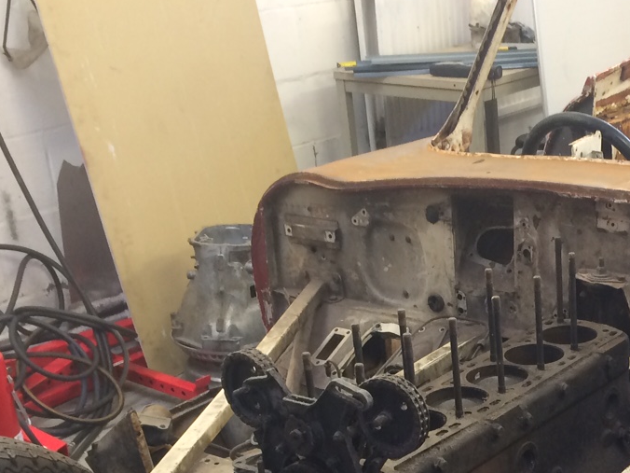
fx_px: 1274
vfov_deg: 19.9
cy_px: 551
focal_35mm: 70
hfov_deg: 27.0
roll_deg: +2.3
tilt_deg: -30.9
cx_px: 547
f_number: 2.2
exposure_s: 1/33
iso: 100
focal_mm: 4.15
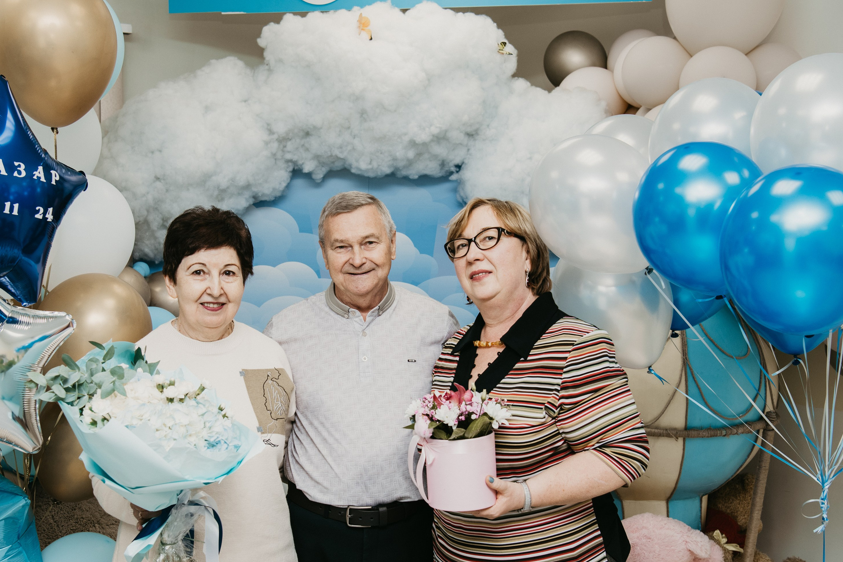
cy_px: 360
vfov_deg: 28.5
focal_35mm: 47
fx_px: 1100
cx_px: 370
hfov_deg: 41.8
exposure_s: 1/160
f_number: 4
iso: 160
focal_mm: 32
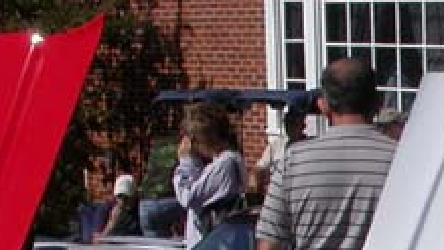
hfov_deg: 13.5
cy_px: 476
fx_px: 1777
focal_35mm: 151
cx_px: 635
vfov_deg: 7.7
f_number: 7.5
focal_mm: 7.85
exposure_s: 1/673
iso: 100
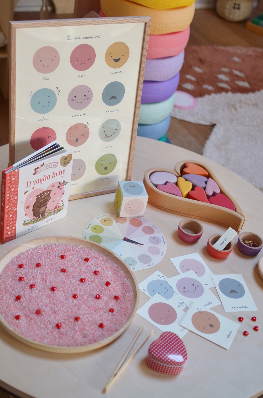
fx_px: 578
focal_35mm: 52
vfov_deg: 37.9
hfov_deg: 25.6
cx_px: 132
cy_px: 199
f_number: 1.8
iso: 220
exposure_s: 1/100
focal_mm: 35
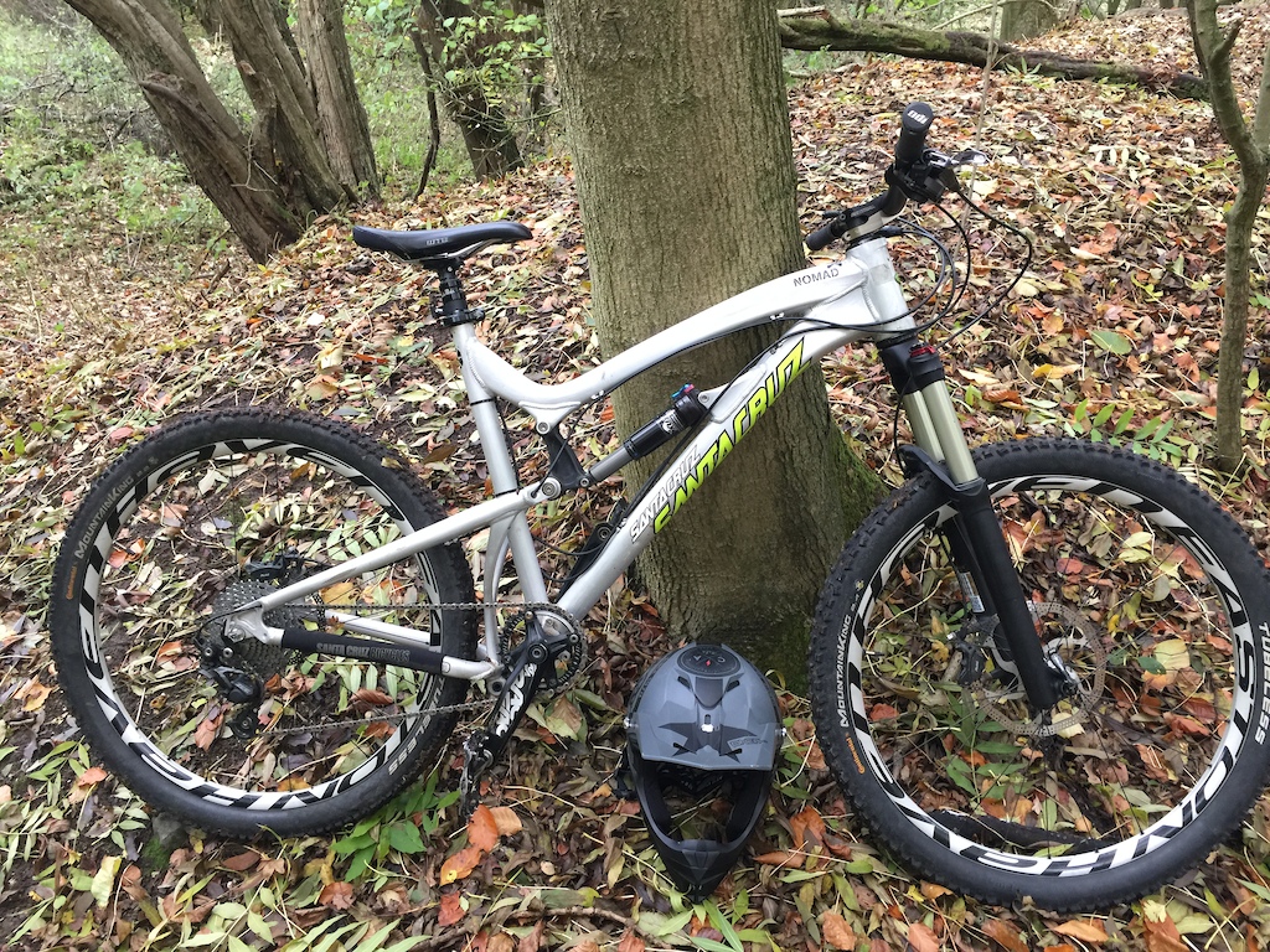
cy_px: 476
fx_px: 1064
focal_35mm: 29
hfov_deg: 61.7
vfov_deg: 48.2
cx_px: 635
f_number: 2.2
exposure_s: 1/17
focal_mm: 4.15
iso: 50
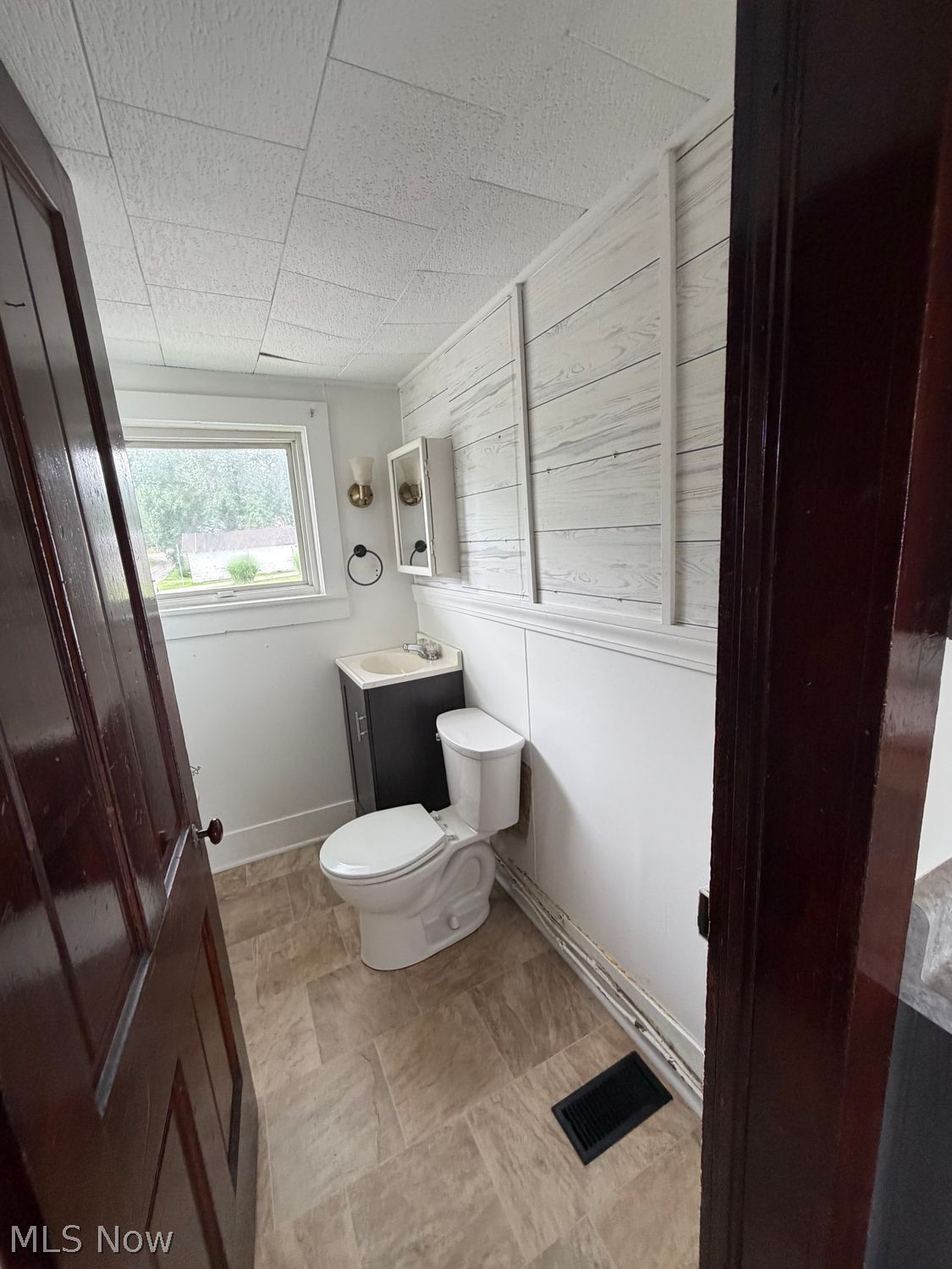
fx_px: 513
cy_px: 634
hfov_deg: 85.7
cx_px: 476
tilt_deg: -11.1
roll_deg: +3.1
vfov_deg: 102.1
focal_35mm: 14
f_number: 2.2
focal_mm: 2.22
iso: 320
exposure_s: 1/121
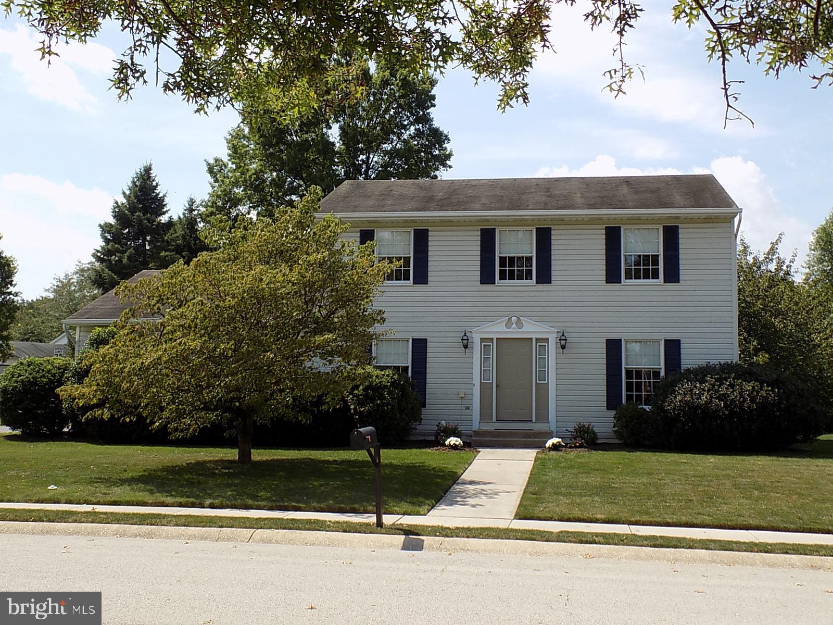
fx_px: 987
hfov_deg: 45.8
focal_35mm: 41
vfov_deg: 35.1
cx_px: 416
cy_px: 312
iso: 80
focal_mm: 7.3
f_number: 3.6
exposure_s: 1/640
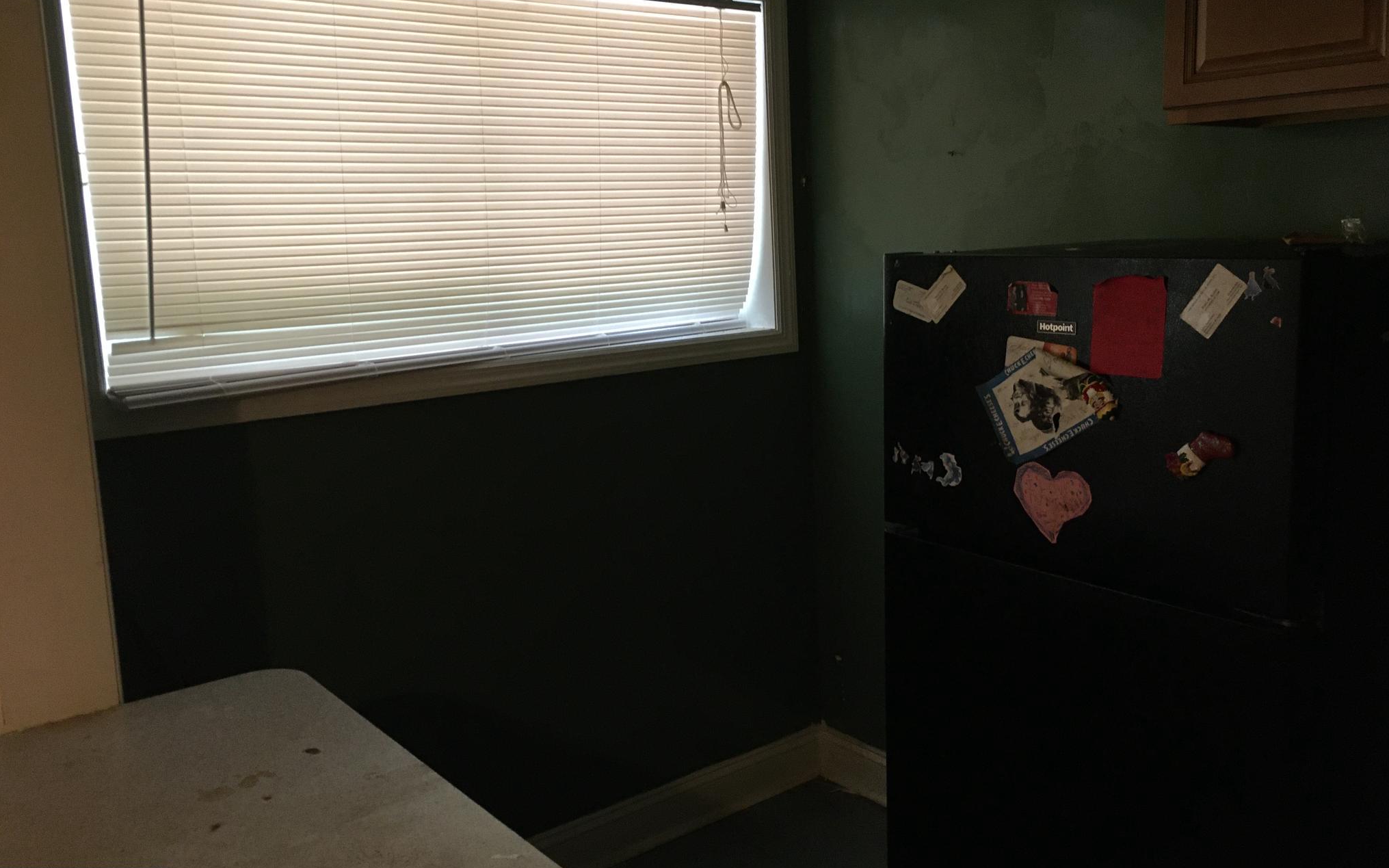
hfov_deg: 61.2
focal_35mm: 31
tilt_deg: -8.9
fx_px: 1173
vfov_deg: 40.6
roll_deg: +1.5
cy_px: 399
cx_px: 698
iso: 125
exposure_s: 1/30
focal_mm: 4.15
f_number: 2.2
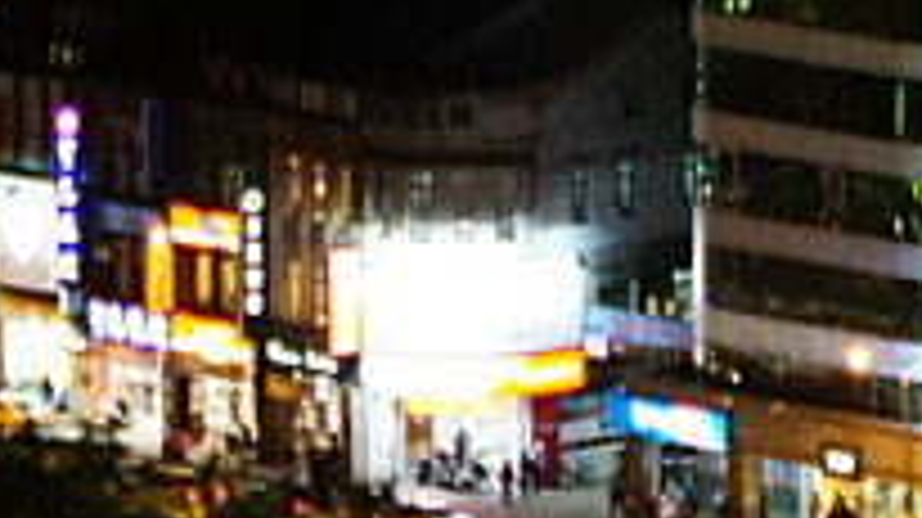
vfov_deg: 2.0
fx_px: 15001
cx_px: 1201
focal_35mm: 614
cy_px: -1392
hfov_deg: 3.5
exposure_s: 1/20
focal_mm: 50
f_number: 2.8
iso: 800
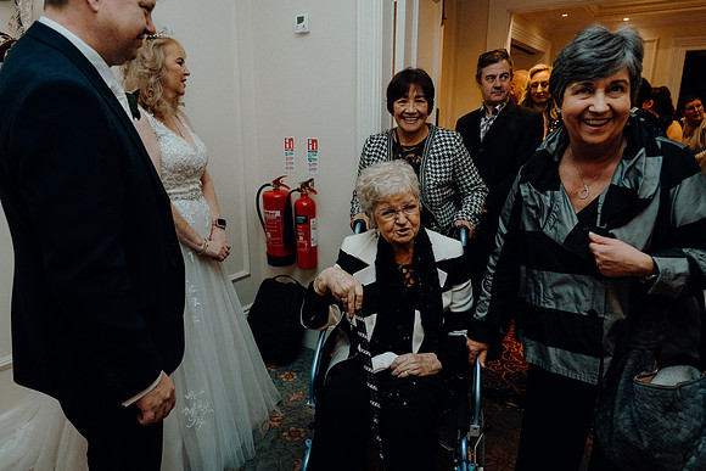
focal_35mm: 24
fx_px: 471
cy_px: 236
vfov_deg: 53.2
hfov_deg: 73.7
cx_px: 353
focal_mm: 24
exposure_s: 1/200
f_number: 3.5
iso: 2500
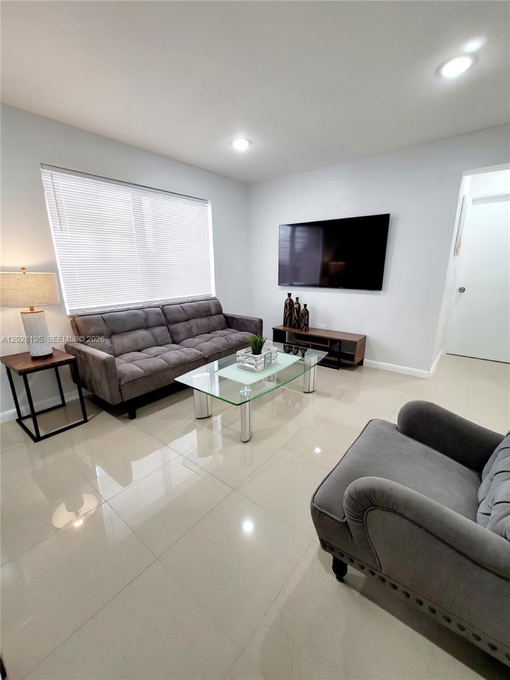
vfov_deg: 106.2
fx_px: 255
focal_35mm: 13
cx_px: 255
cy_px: 340
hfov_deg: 89.9
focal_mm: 2.2
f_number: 2.2
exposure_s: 1/59.2
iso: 100
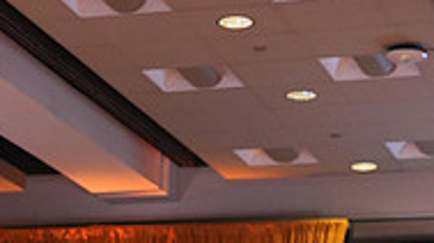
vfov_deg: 7.0
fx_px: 1851
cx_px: 52
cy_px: 633
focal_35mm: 161
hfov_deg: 13.3
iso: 2000
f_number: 4
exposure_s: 1/400
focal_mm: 50
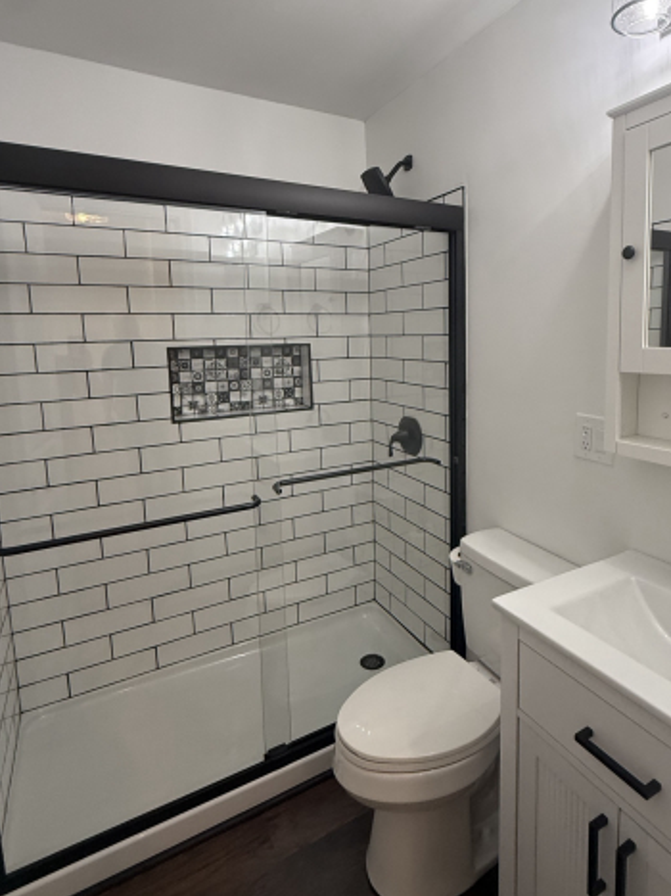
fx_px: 517
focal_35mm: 20
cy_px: 394
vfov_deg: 81.4
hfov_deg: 65.5
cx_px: 395
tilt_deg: -5.9
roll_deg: +1.3
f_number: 2.2
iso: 200
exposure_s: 1/60
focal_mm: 2.22
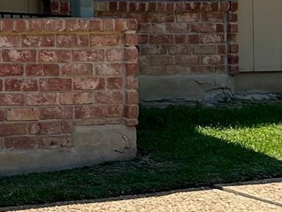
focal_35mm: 136
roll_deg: -1.0
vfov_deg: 10.6
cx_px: -296
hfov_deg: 12.6
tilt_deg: +3.2
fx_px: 1108
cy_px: -79
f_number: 1.5
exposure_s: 1/2695
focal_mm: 5.7
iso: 50
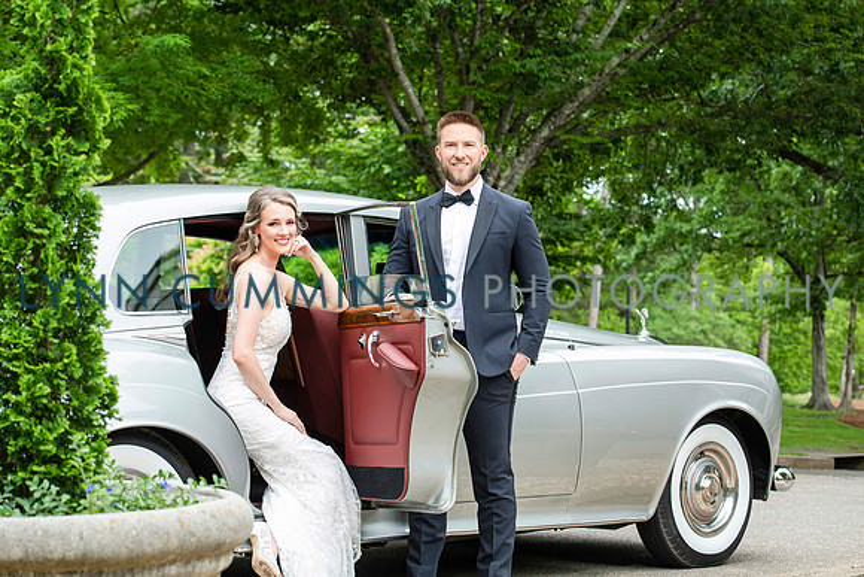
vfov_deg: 18.2
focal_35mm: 75
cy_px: 288
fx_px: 1800
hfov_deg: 27.0
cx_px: 432
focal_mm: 75
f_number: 5
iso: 250
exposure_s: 1/250
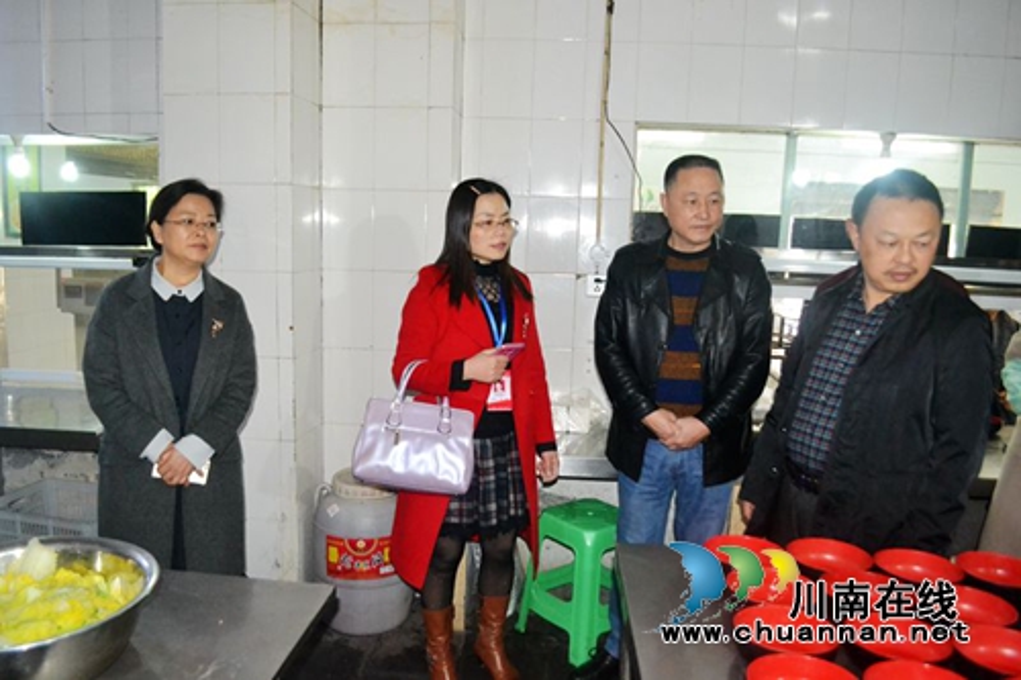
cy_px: 340
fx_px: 765
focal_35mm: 27
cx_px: 510
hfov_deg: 67.4
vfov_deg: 47.9
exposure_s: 1/60
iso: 3200
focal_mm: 18
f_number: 3.5
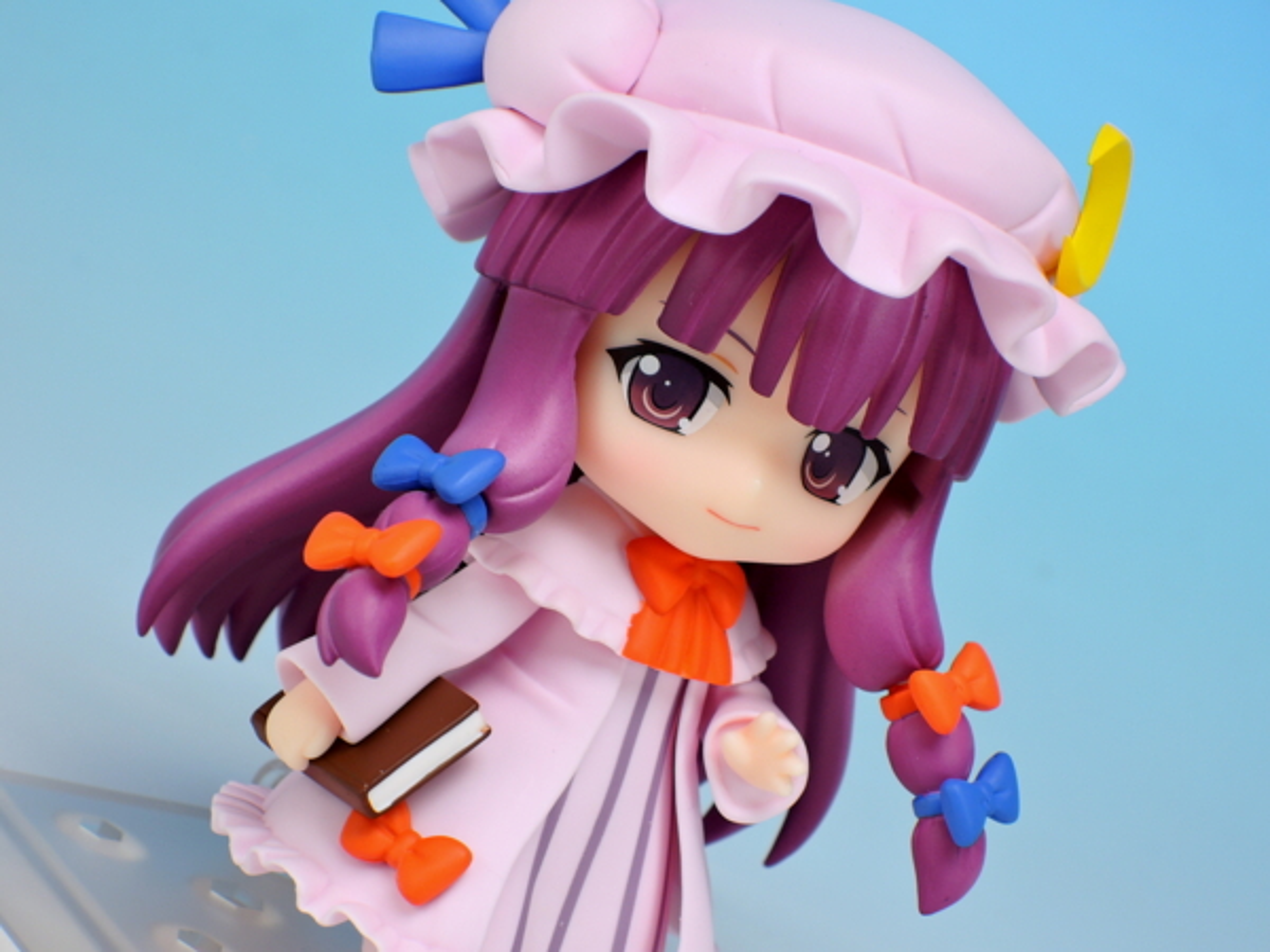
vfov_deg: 12.3
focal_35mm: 120
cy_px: 476
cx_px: 635
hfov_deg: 16.4
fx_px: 4403
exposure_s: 1/2.5
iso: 80
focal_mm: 25.5
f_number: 6.3
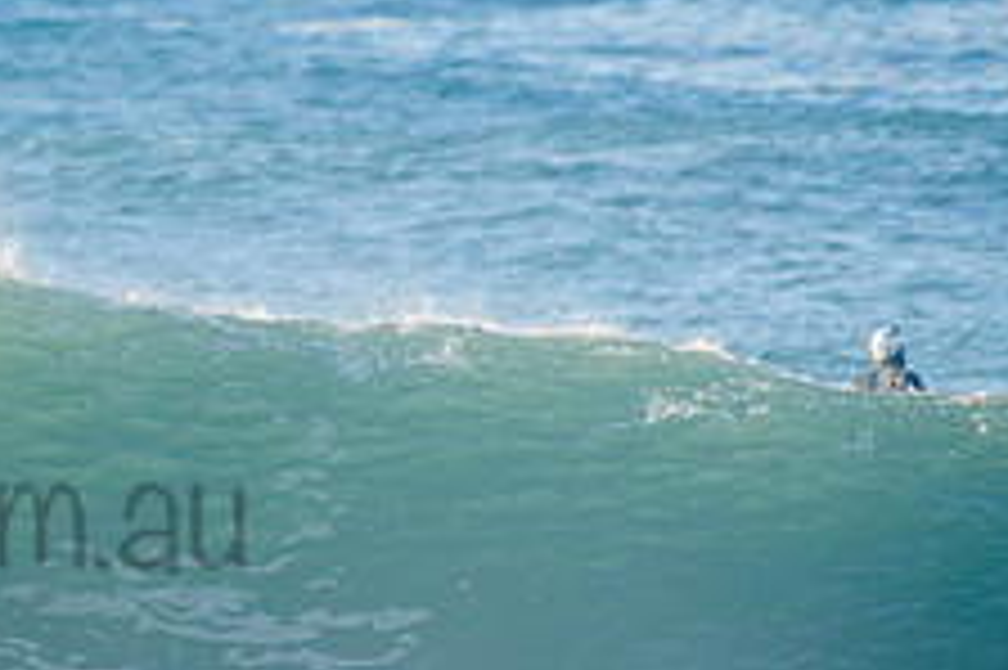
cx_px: -230
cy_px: 465
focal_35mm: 1296
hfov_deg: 1.6
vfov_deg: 1.1
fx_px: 36260
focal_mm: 500
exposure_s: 1/1600
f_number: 5.6
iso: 320
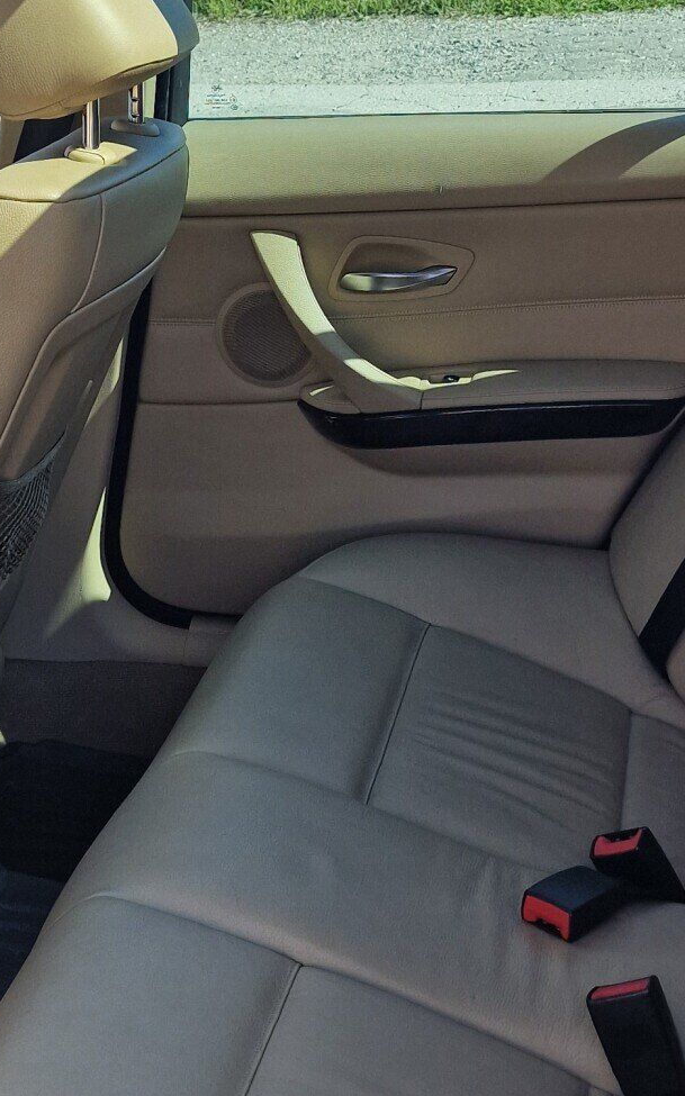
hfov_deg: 19.9
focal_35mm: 65
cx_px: 234
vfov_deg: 31.4
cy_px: 652
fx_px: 1942
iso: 50
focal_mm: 6.4
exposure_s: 1/260
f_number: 1.8
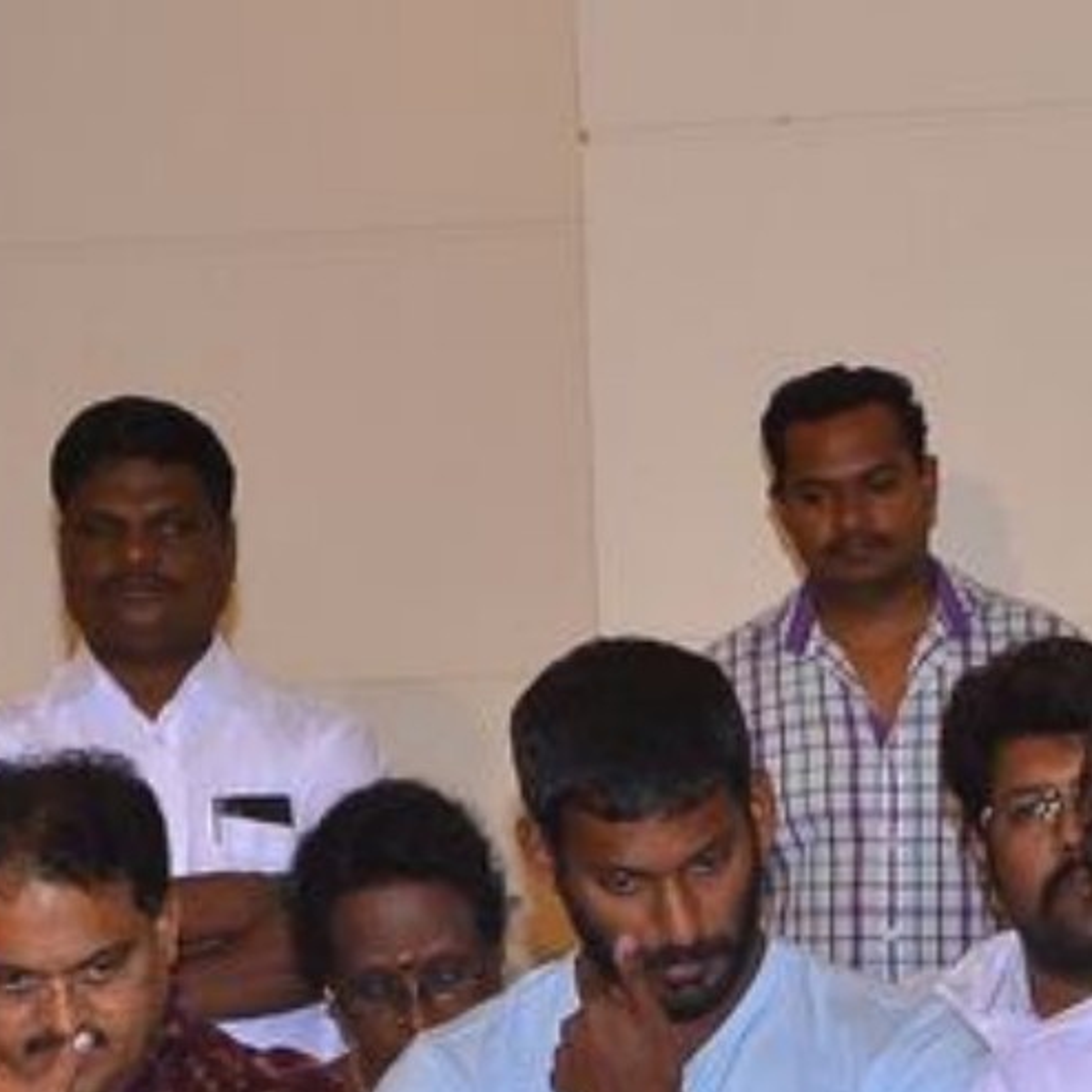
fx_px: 6674
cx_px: 1027
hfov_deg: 9.3
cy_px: 1147
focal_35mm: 187
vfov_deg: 9.3
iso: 1100
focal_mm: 32
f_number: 6.3
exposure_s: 1/125
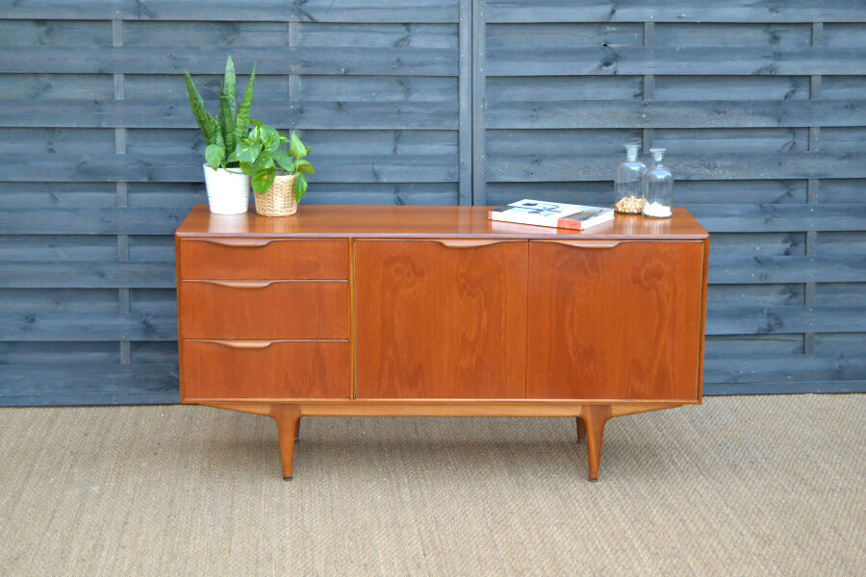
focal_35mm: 68
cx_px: 433
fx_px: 1624
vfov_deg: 20.2
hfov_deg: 29.9
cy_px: 288
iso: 400
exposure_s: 1/60
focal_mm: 45
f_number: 5.3
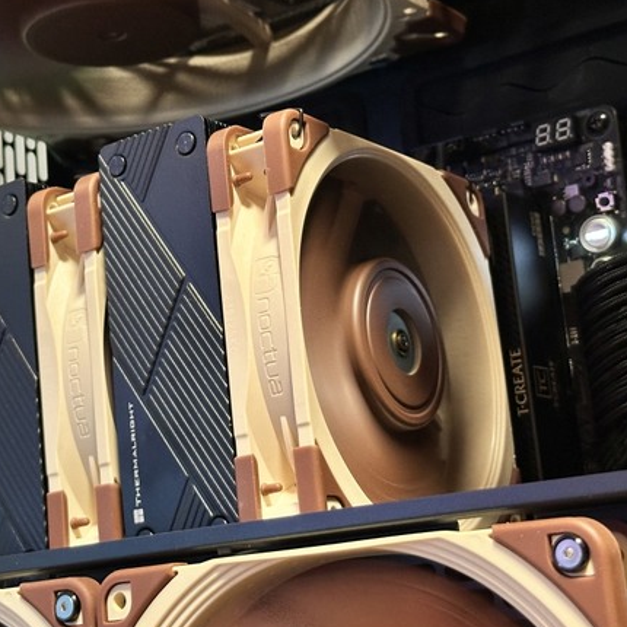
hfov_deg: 22.4
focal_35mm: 77
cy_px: 257
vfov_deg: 22.4
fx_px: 1578
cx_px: 206
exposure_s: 1/45
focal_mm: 6.86
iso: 250
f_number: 1.78
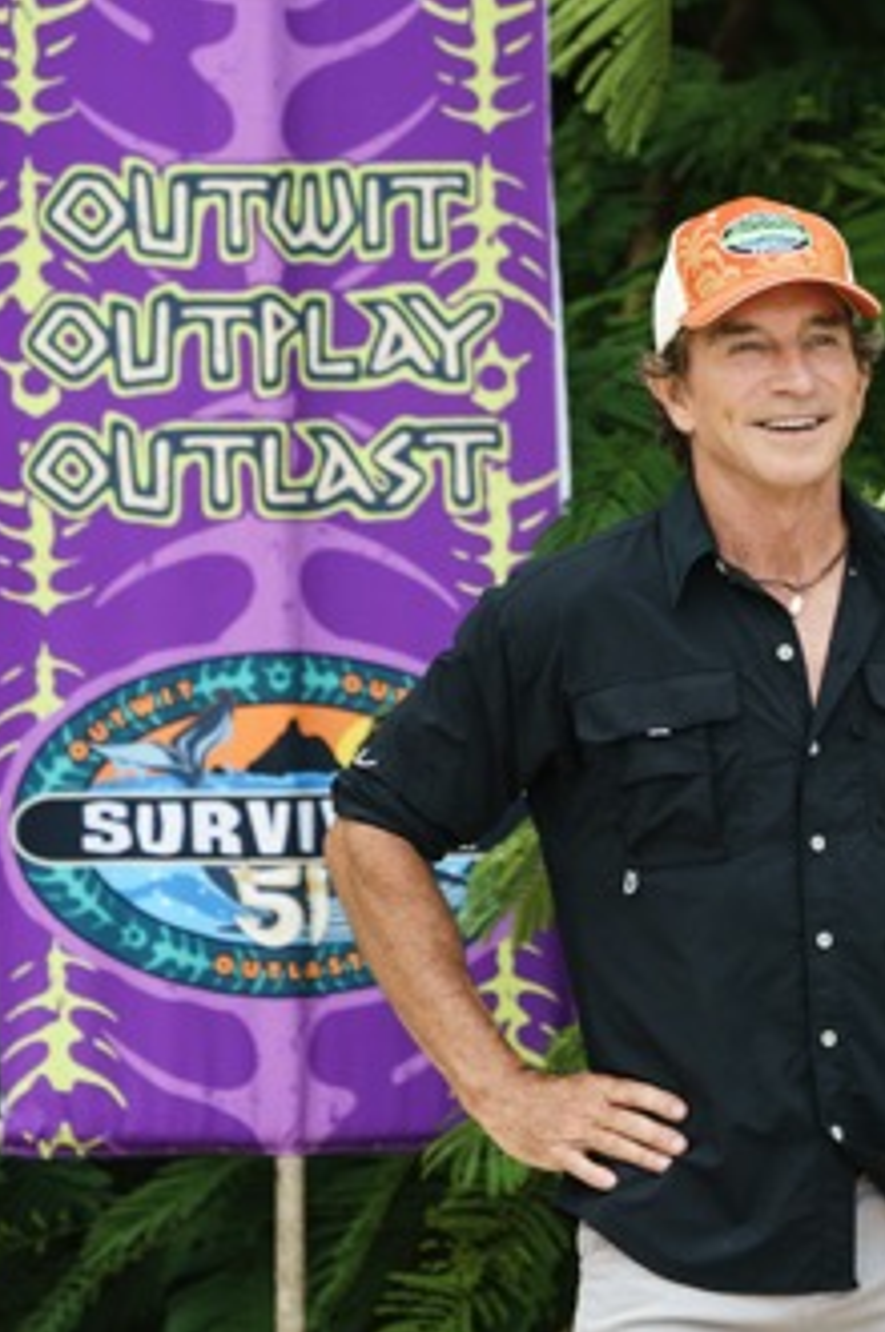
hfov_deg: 3.2
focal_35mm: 431
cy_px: 666
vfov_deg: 4.8
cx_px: 957
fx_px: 15925
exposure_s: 1/1000
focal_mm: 285
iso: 800
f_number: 6.3
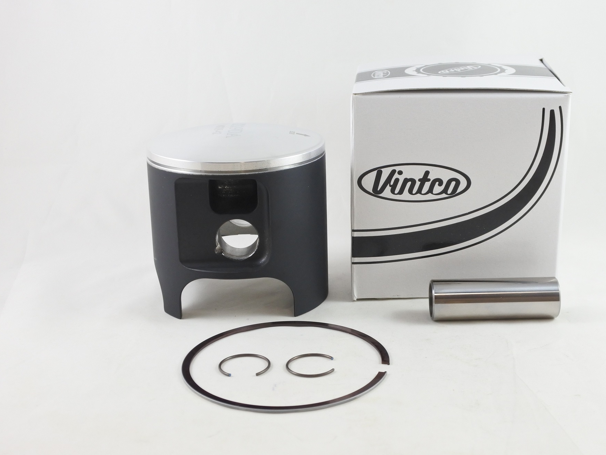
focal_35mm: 46
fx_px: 805
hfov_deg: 41.2
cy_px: 227
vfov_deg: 31.5
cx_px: 331
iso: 560
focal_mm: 15.7
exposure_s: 1/125
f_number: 4.2
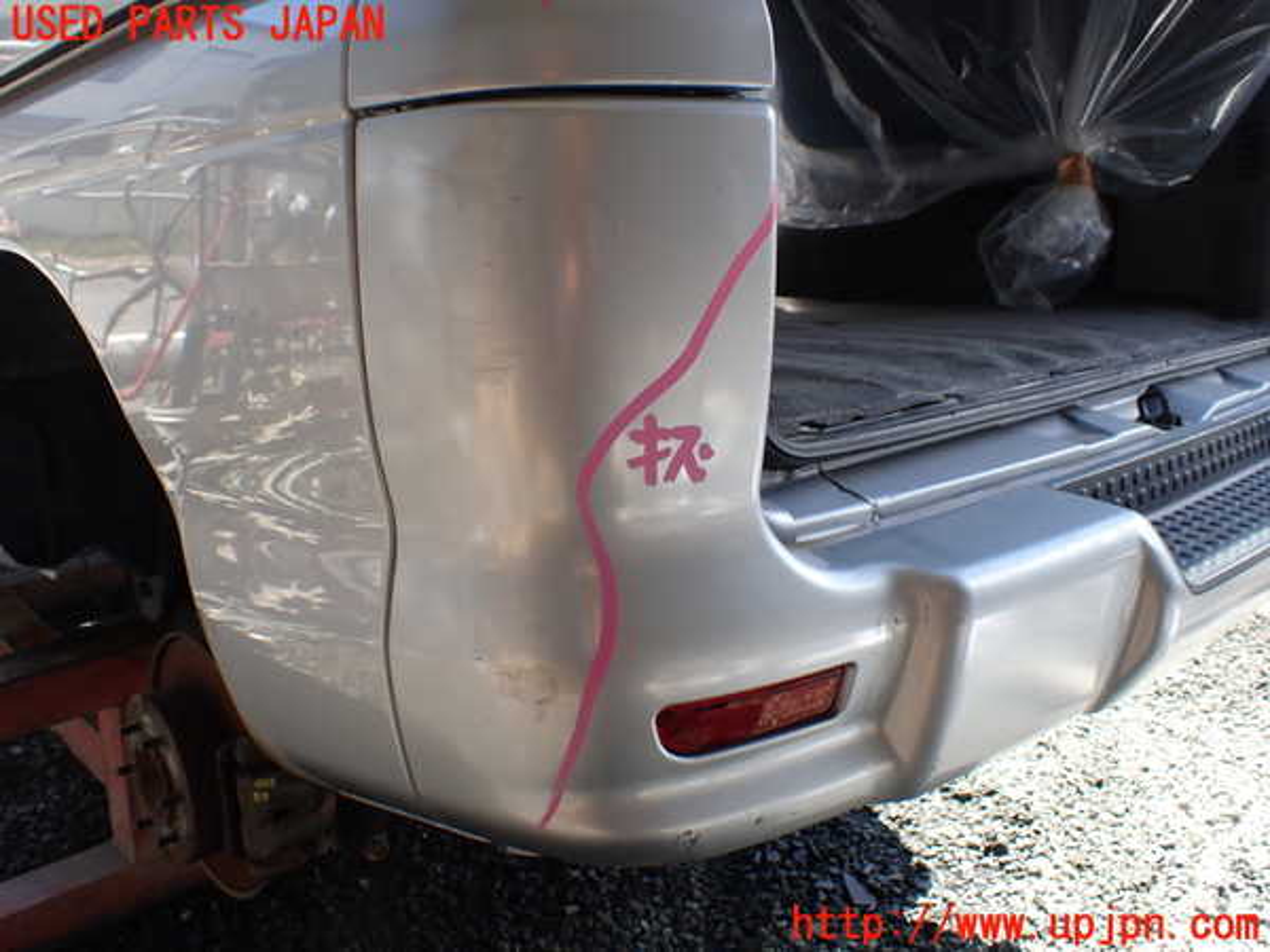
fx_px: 1101
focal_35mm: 30
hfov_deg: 60.0
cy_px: 476
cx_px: 635
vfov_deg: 46.8
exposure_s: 1/160
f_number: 3.2
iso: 100
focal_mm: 5.4
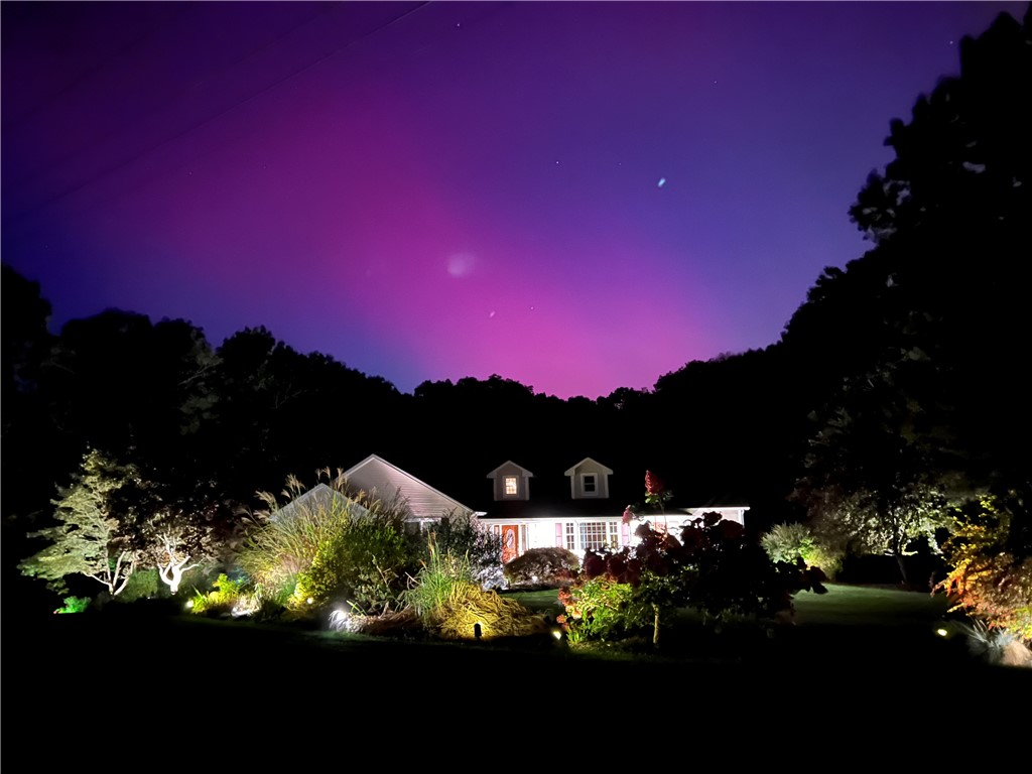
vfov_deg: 53.1
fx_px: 775
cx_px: 516
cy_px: 387
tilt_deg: +9.6
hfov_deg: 67.3
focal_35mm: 26
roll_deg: +2.2
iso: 4000
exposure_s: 1/5
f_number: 1.5
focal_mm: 5.7
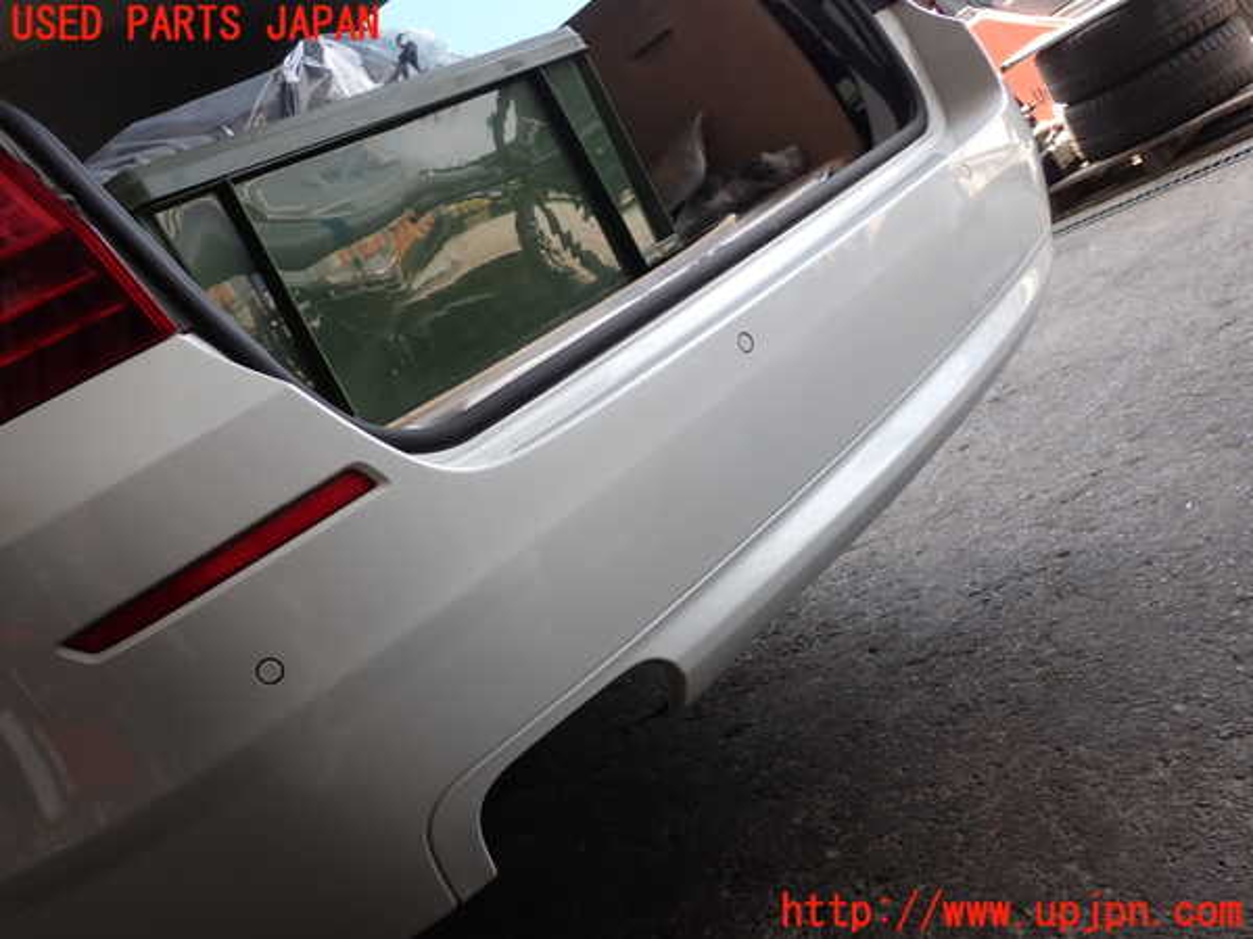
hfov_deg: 60.0
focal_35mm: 30
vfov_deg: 46.8
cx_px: 626
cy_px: 470
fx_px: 1086
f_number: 3.2
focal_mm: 5.4
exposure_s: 1/125
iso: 100
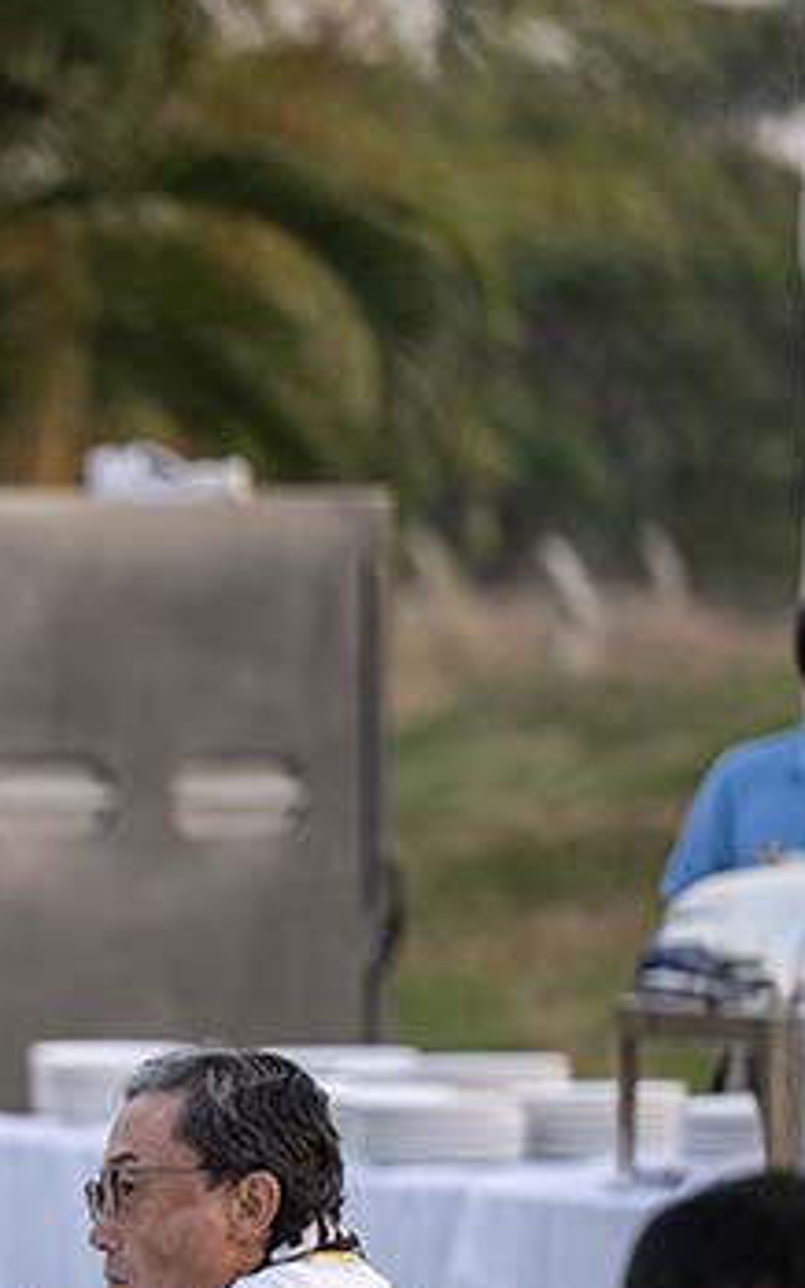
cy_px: 1166
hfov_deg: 2.7
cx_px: -606
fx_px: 17242
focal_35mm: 491
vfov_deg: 4.3
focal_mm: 175
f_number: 2.8
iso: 450
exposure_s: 1/640
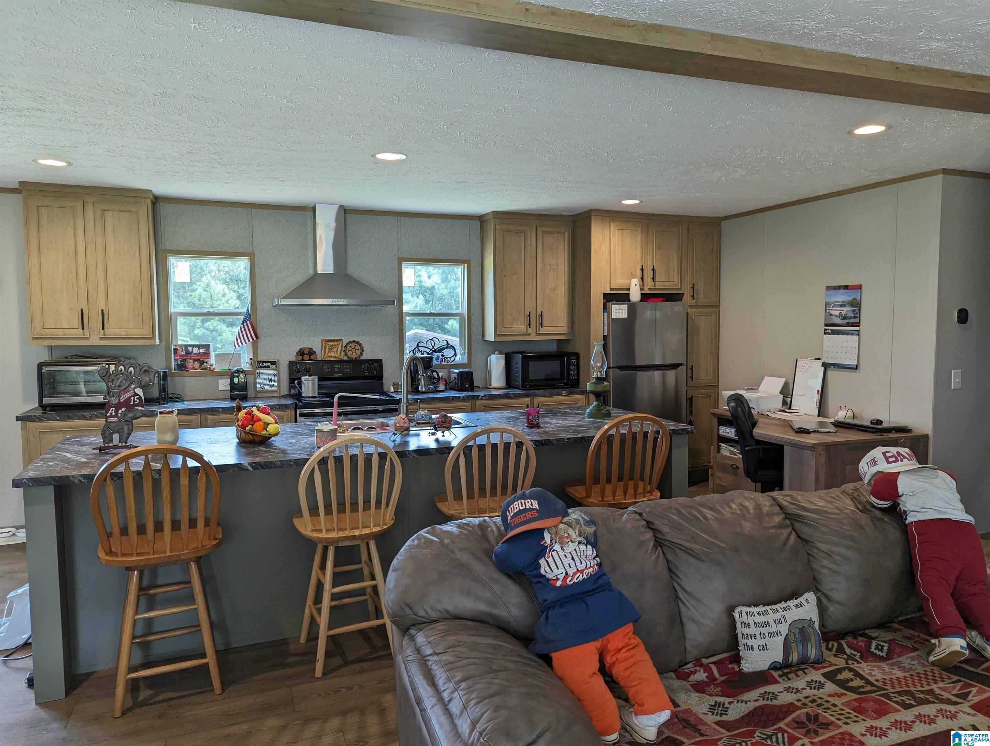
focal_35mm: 24
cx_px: 495
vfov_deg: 56.9
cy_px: 373
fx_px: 687
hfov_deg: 71.5
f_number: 1.85
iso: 77
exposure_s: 1/120
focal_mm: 6.81
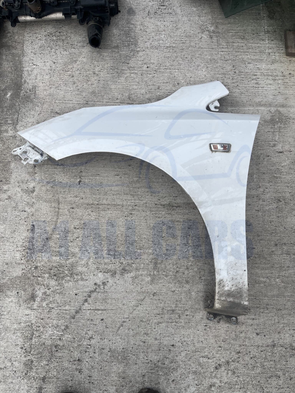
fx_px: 295
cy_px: 196
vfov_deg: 67.3
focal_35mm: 26
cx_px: 148
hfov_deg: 53.1
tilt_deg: -77.2
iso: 50
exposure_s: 1/2463
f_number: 1.6
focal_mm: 5.1
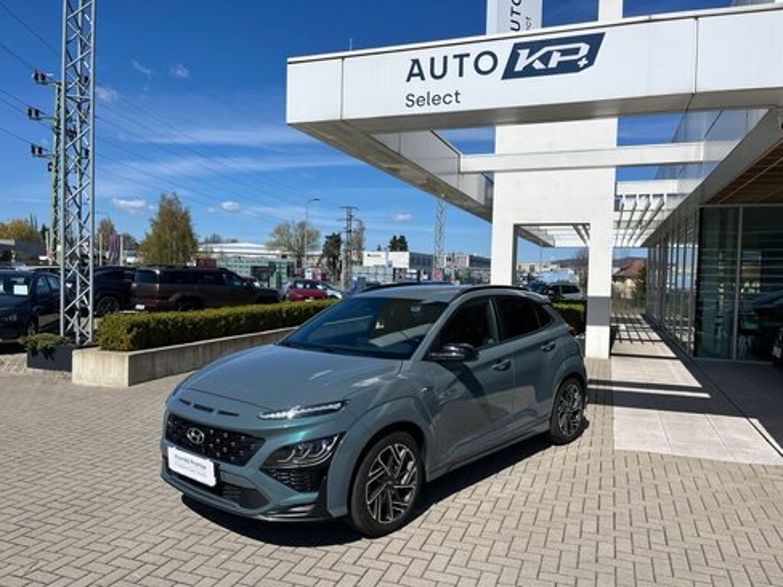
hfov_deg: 67.3
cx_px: 392
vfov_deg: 53.1
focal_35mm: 26
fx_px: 588
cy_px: 294
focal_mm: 5.1
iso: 50
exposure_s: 1/6173
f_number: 1.6
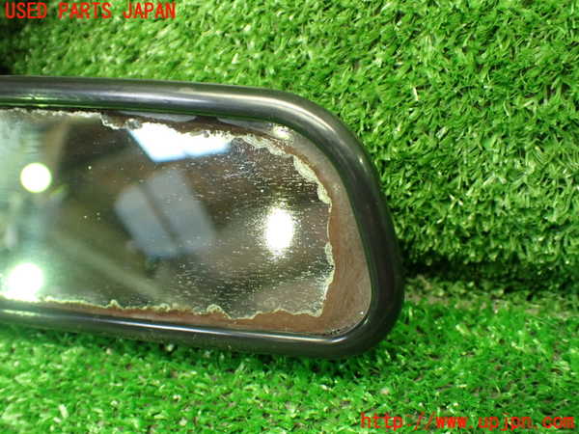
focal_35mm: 36
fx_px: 602
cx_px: 290
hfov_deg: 51.4
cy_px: 217
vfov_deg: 39.7
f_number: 2.5
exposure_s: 1/50
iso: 800
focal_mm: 6.37
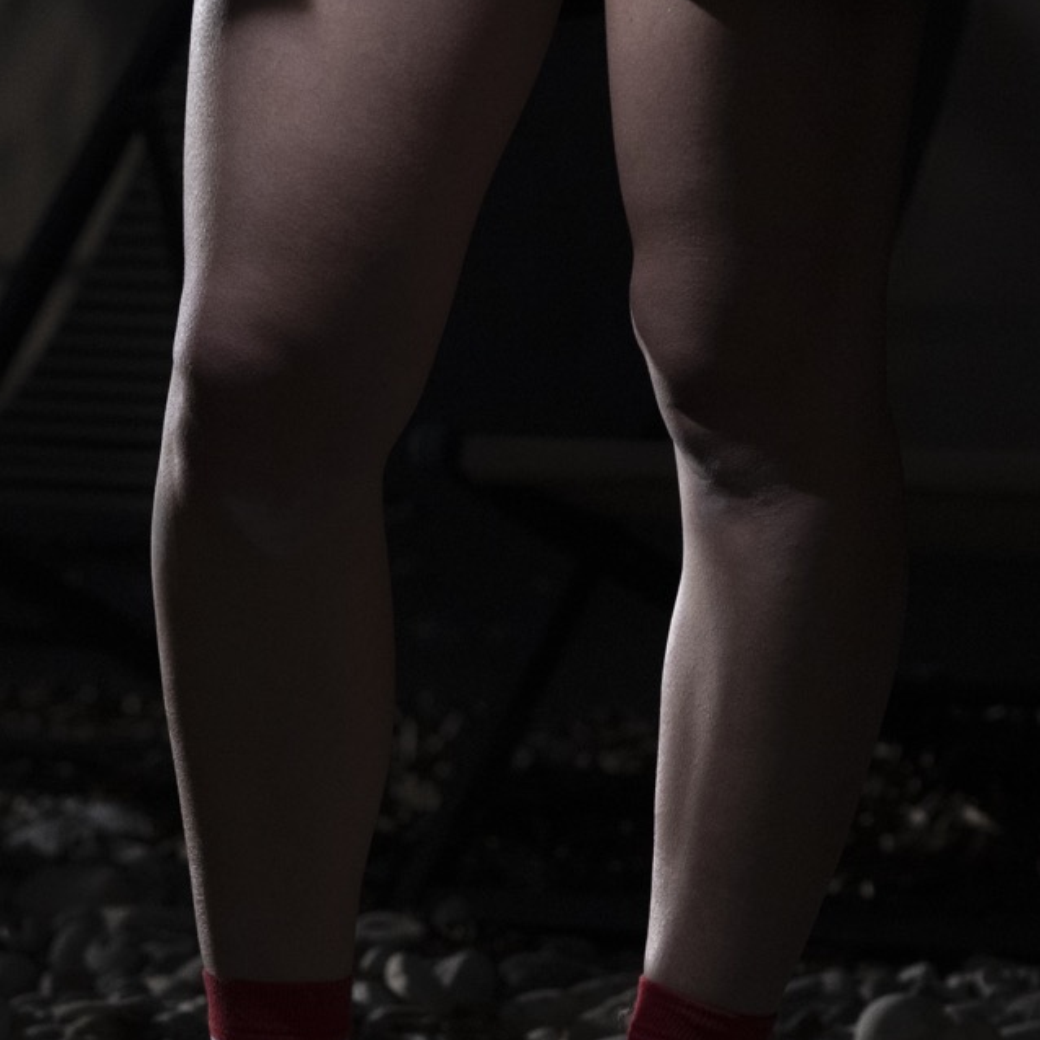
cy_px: 1003
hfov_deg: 6.0
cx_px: 391
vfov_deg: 6.0
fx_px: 9891
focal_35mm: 291
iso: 1600
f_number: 4
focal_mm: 91
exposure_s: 1/30
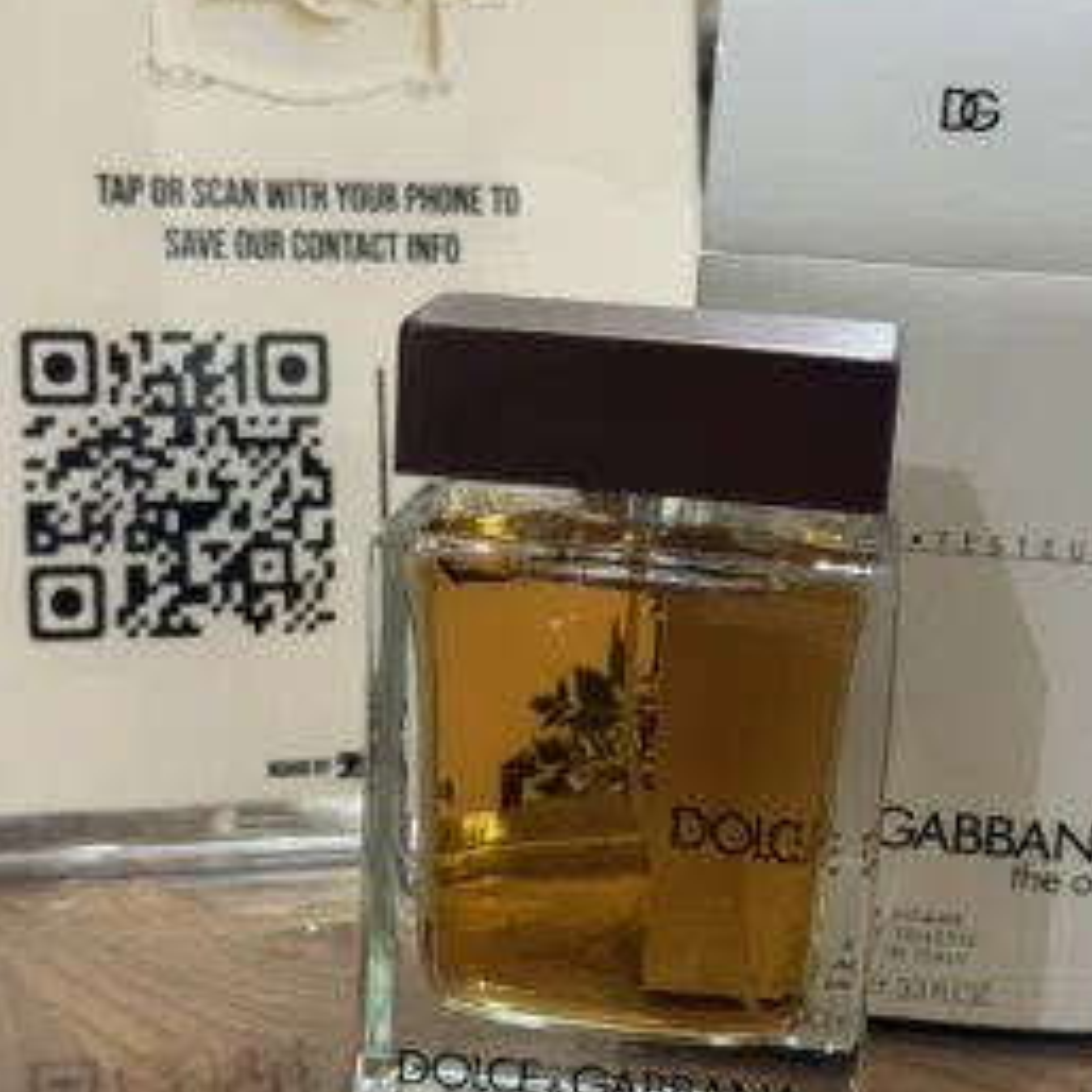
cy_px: 591
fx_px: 2356
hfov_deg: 26.1
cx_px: 561
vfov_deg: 26.1
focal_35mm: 66
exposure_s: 1/50
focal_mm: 6.76
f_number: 1.78
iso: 160
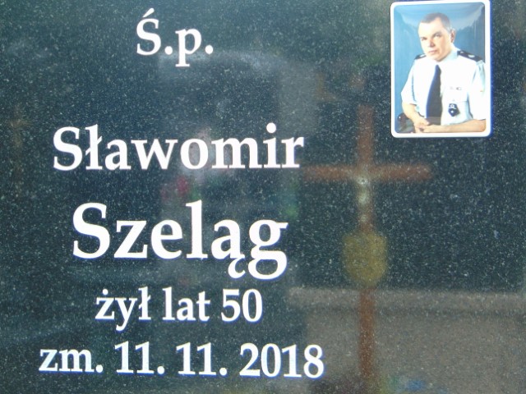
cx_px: 263
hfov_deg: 14.8
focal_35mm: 133
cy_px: 197
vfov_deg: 11.1
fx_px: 2021
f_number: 4
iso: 80
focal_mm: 23.9
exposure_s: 1/80
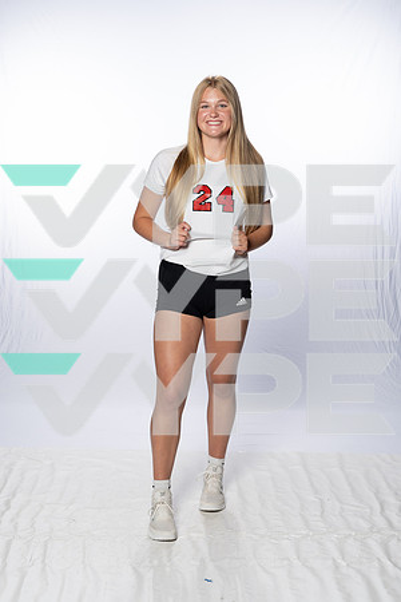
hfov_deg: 26.0
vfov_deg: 38.2
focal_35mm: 52
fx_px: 869
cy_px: 301
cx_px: 200
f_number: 8
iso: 640
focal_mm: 52
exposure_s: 1/250
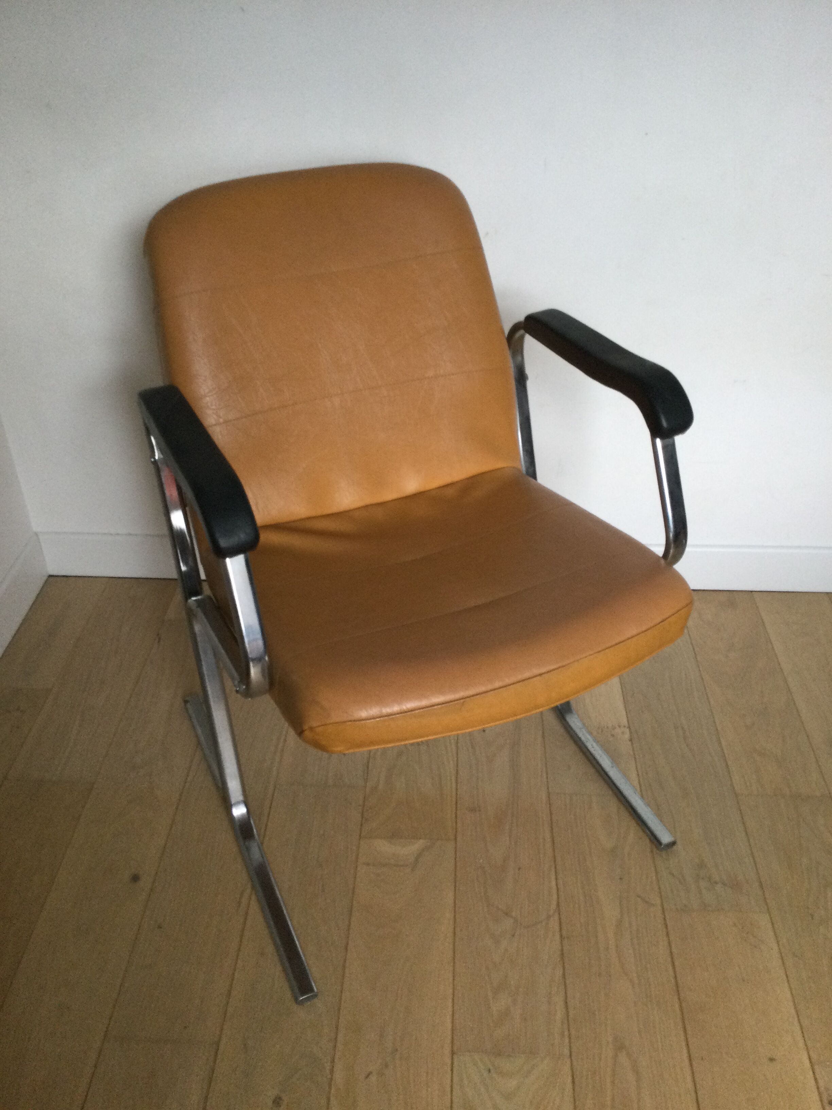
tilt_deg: -33.3
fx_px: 993
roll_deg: +2.3
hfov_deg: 45.4
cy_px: 555
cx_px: 416
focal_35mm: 31
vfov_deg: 58.4
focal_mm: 3.3
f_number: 2.4
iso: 100
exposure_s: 1/33
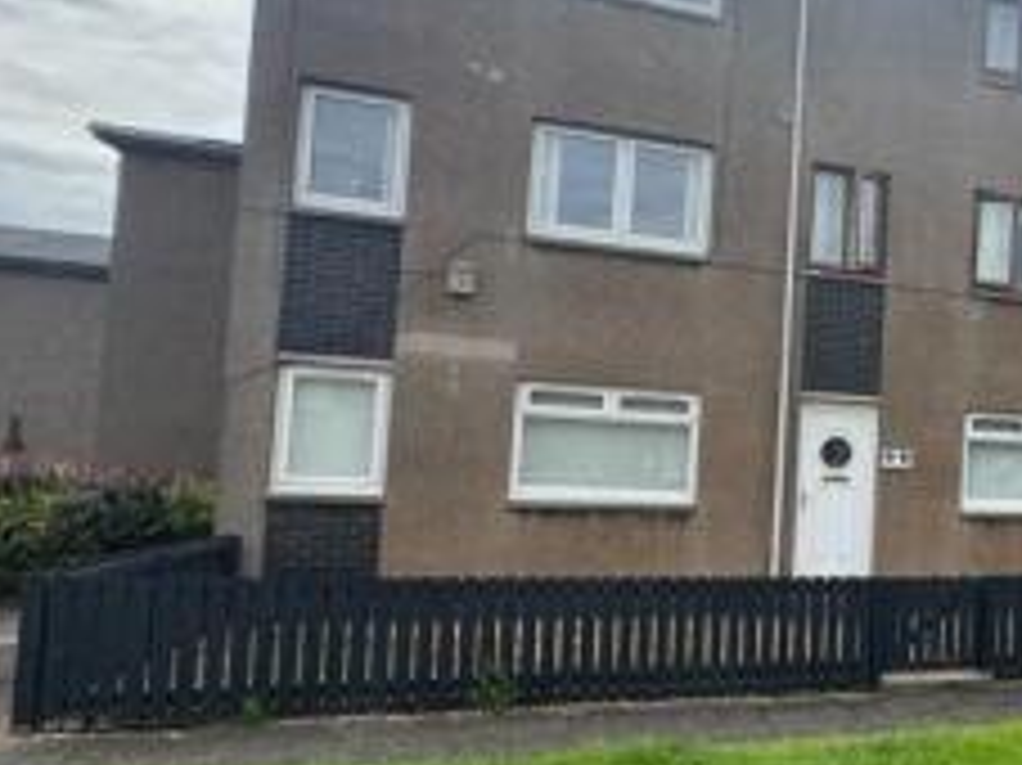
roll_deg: -1.4
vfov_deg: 39.5
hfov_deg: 41.2
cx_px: 1123
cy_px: 439
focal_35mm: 36
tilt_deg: +2.9
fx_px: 1062
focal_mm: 2.22
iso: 40
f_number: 2.2
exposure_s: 1/552
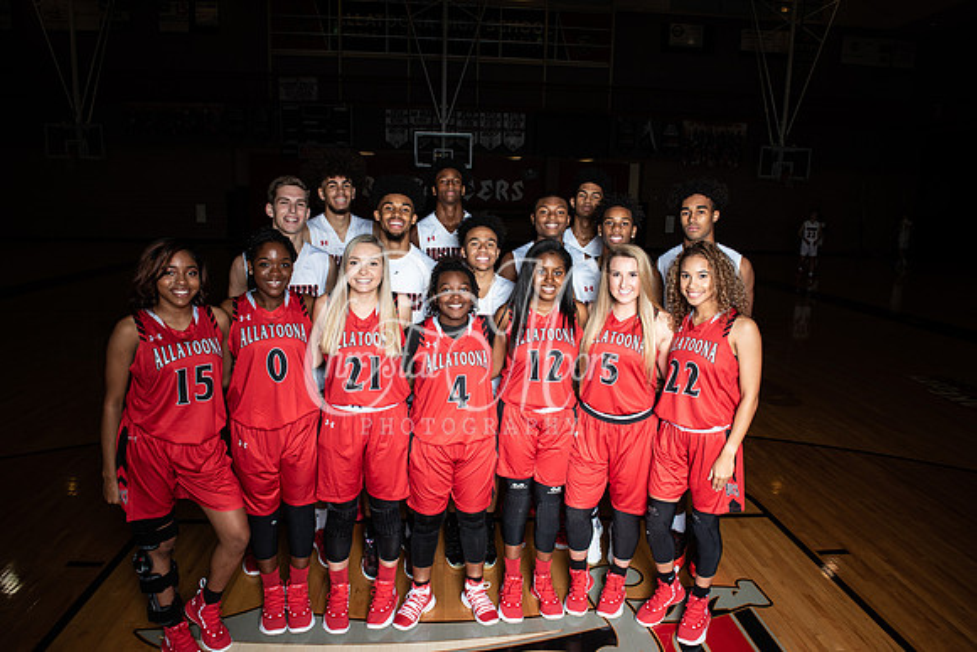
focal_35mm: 24
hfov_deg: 73.7
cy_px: 326
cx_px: 488
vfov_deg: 53.2
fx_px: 651
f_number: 14
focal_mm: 24
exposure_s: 1/200
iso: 320
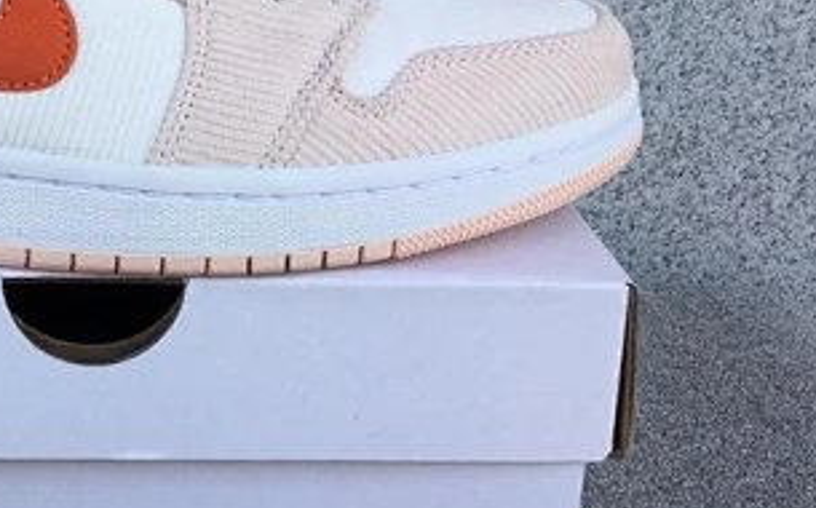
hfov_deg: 28.7
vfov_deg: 18.8
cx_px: 88
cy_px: 163
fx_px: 1533
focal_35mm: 69
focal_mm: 3.3
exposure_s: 1/550
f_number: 2.4
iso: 25
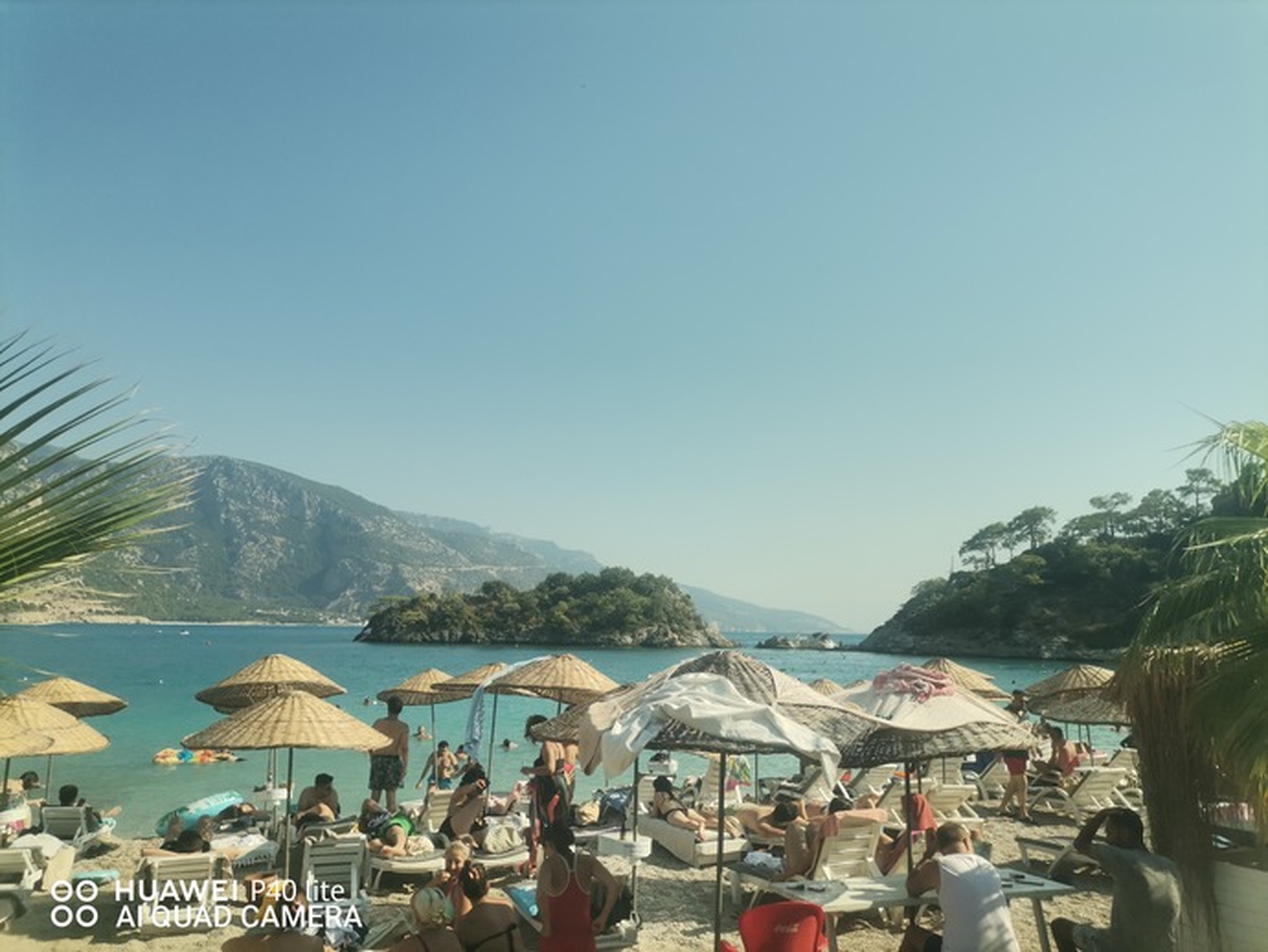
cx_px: 634
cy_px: 476
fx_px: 953
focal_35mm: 26
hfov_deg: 67.3
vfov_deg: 53.1
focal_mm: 4.75
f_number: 1.8
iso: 50
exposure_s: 1/2151
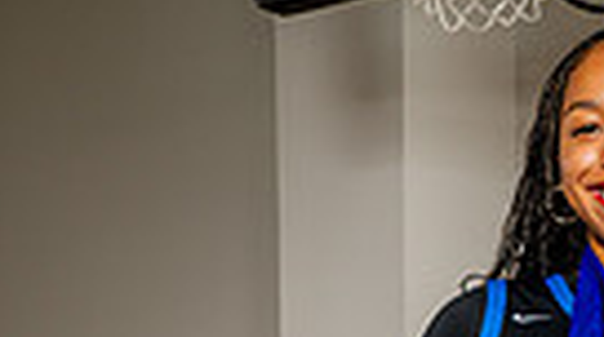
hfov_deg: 14.5
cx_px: 591
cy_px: 869
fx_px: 2335
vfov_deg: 7.6
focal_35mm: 146
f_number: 8
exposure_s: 1/500
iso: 250
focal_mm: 42
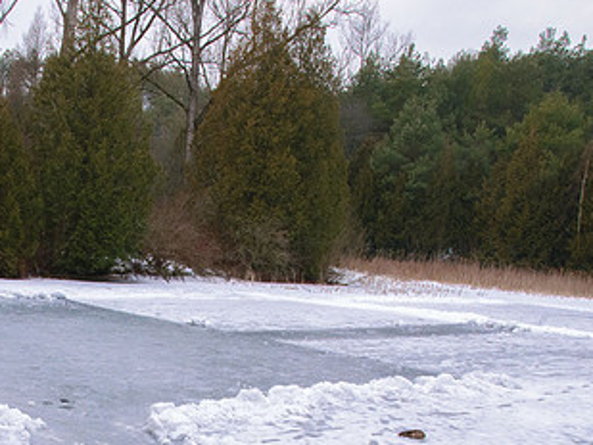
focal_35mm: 55
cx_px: 124
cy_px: 404
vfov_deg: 25.7
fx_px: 943
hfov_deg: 33.9
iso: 500
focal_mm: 18
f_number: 22
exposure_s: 1/80
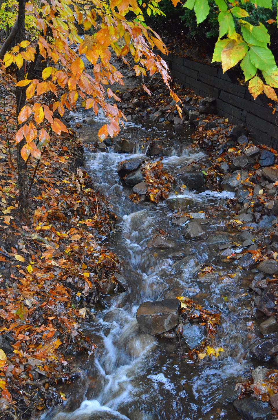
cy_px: 210
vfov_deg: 43.7
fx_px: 524
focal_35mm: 45
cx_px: 139
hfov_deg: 29.7
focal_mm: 30
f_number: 9
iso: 6400
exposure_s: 1/20
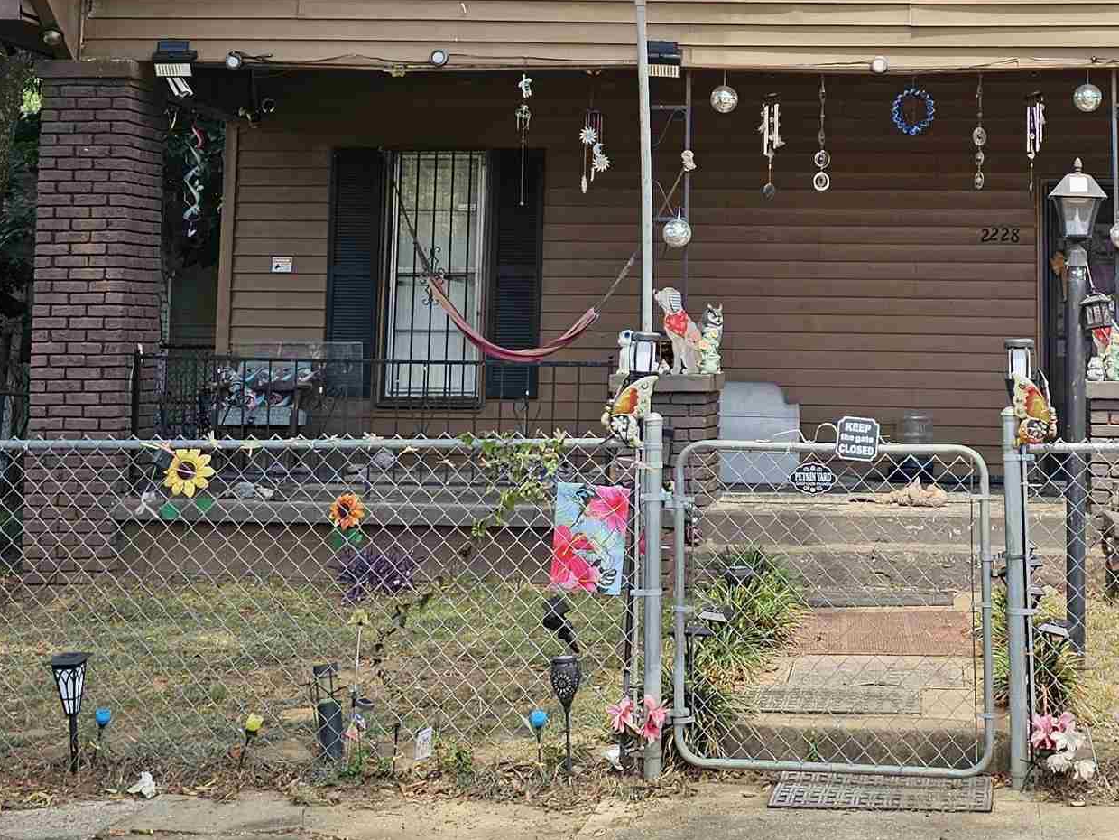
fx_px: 1843
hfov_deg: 33.1
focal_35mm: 57
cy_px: 222
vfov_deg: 25.4
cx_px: 846
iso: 10
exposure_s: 1/329
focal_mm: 6.3
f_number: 1.7
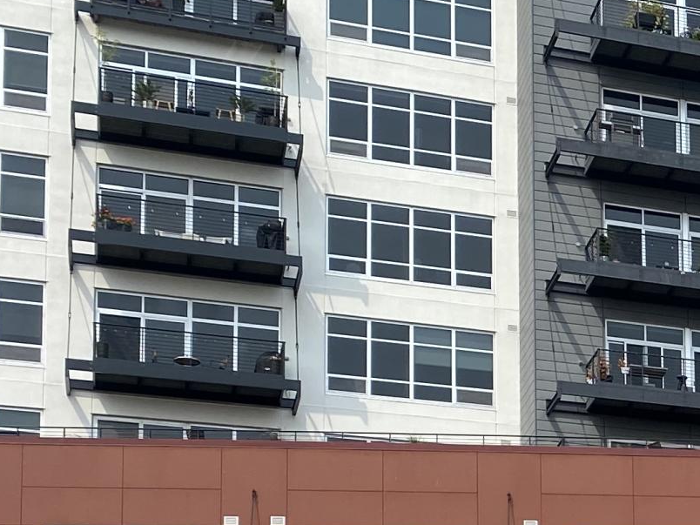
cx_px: 1088
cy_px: 760
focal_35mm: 97
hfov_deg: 17.8
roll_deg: +1.7
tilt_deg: +6.7
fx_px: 1962
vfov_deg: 14.3
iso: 32
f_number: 1.8
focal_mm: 4.25
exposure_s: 1/2410
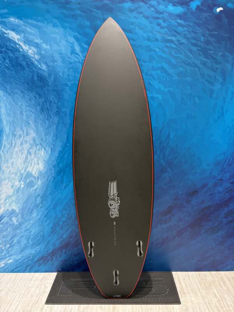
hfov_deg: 53.1
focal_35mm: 26
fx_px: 234
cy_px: 156
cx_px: 117
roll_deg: +1.8
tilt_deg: -10.4
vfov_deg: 67.3
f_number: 1.6
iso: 64
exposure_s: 1/121
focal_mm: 5.96
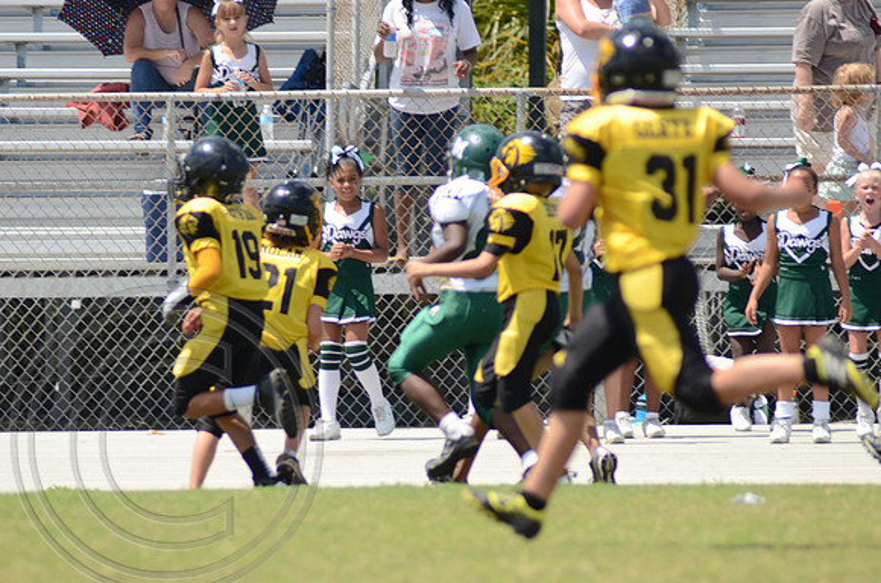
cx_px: 440
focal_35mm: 570
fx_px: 13919
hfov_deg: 3.6
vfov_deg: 2.4
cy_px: 292
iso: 200
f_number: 7.1
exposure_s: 1/500
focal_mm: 380
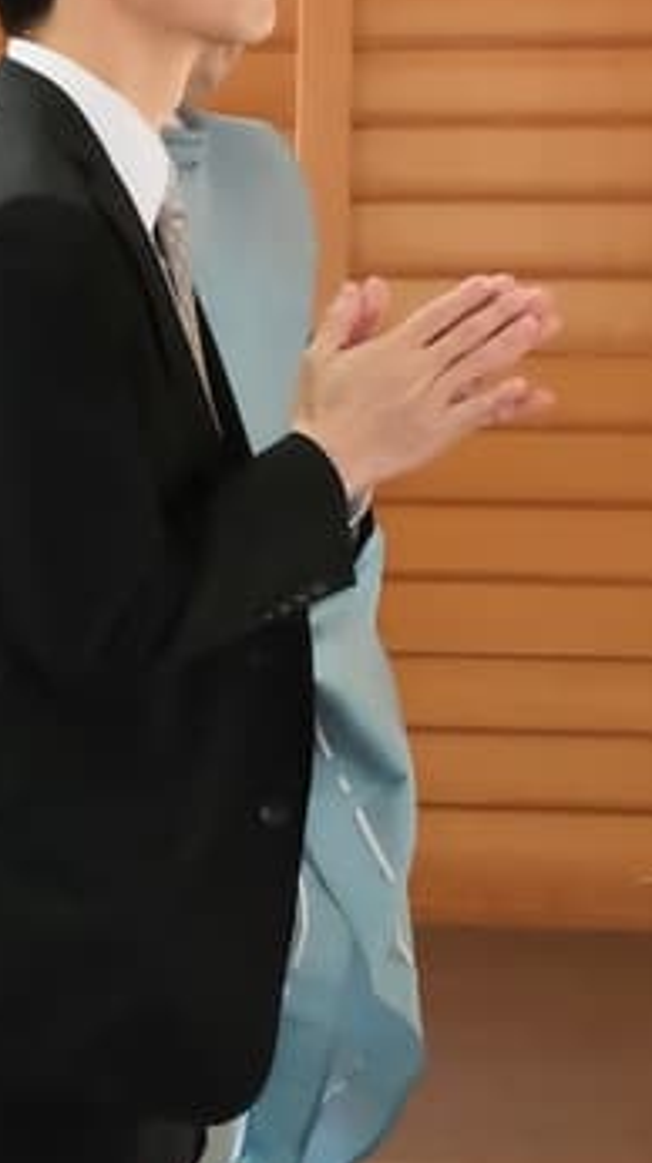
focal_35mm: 205
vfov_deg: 10.5
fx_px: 6316
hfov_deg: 5.5
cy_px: 671
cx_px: -1314
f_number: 6.3
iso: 3200
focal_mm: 31
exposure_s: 1/125
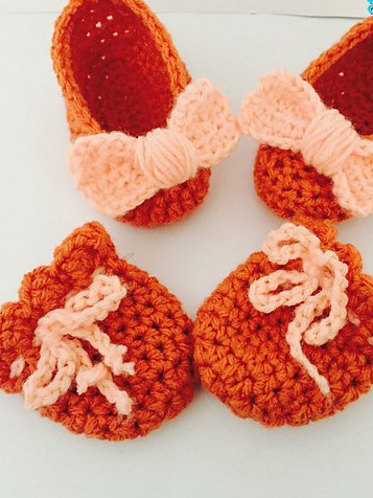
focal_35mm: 39
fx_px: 560
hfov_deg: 36.6
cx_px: 232
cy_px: 207
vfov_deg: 47.7
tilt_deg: -62.4
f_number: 2.2
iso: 320
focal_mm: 4.15
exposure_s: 1/15
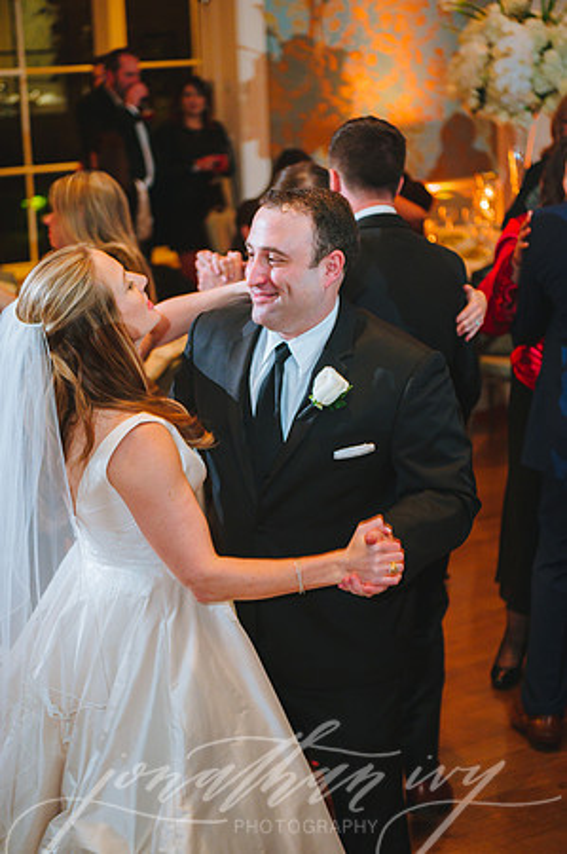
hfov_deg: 19.4
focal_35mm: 70
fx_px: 1657
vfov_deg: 28.9
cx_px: 284
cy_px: 427
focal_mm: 70
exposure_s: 1/80
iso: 1250
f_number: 2.8
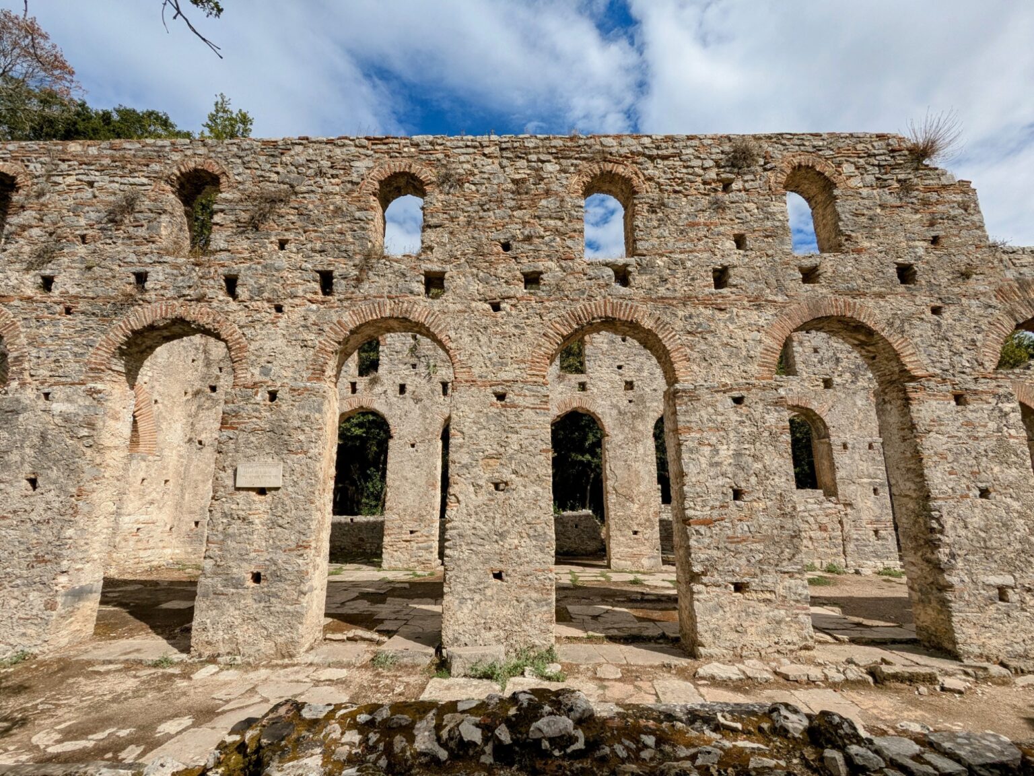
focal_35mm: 16
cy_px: 388
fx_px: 478
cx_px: 517
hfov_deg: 94.5
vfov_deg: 78.1
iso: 52
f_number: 2.2
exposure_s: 1/2326
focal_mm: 2.35
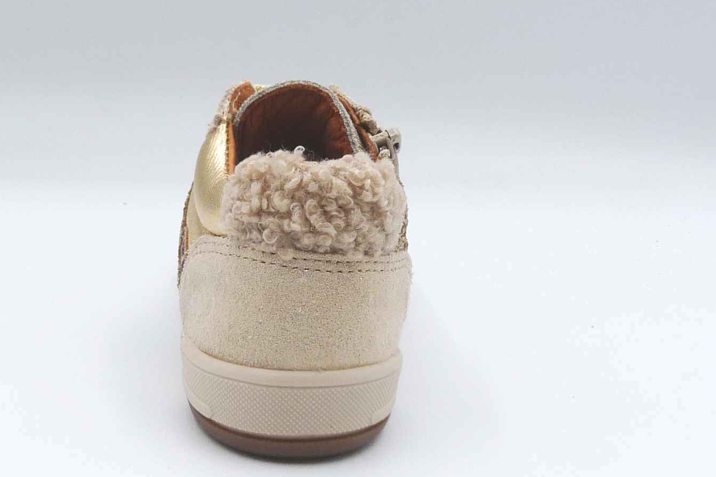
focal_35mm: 63
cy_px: 224
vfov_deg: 21.6
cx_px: 307
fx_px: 1253
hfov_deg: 31.8
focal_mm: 5.2
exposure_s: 1/250
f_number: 5
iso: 100
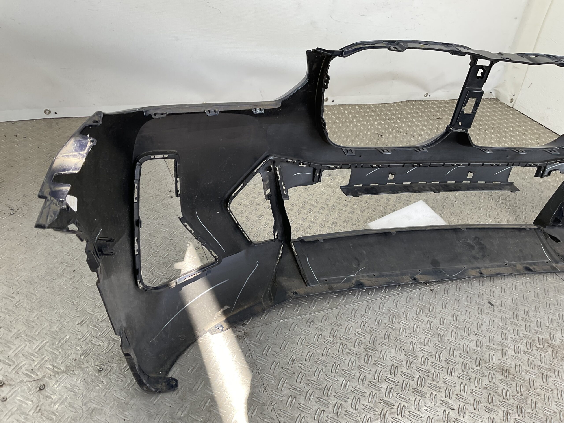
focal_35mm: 29
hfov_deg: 61.7
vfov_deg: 48.2
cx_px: 282
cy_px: 212
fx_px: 472
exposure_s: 1/101
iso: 16
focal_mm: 3
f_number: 1.8
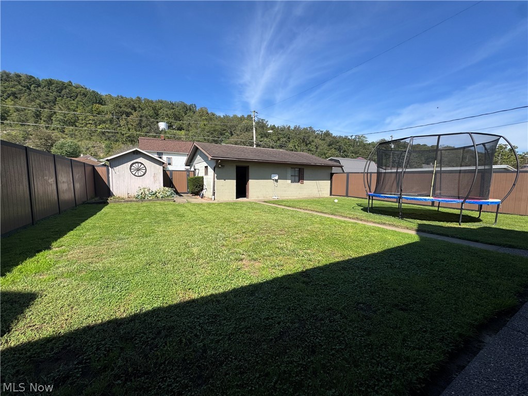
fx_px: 214
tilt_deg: -5.6
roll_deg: -0.3
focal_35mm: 14
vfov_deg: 85.7
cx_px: 264
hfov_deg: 102.1
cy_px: 198
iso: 50
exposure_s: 1/1600
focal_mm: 2.22
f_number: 2.2
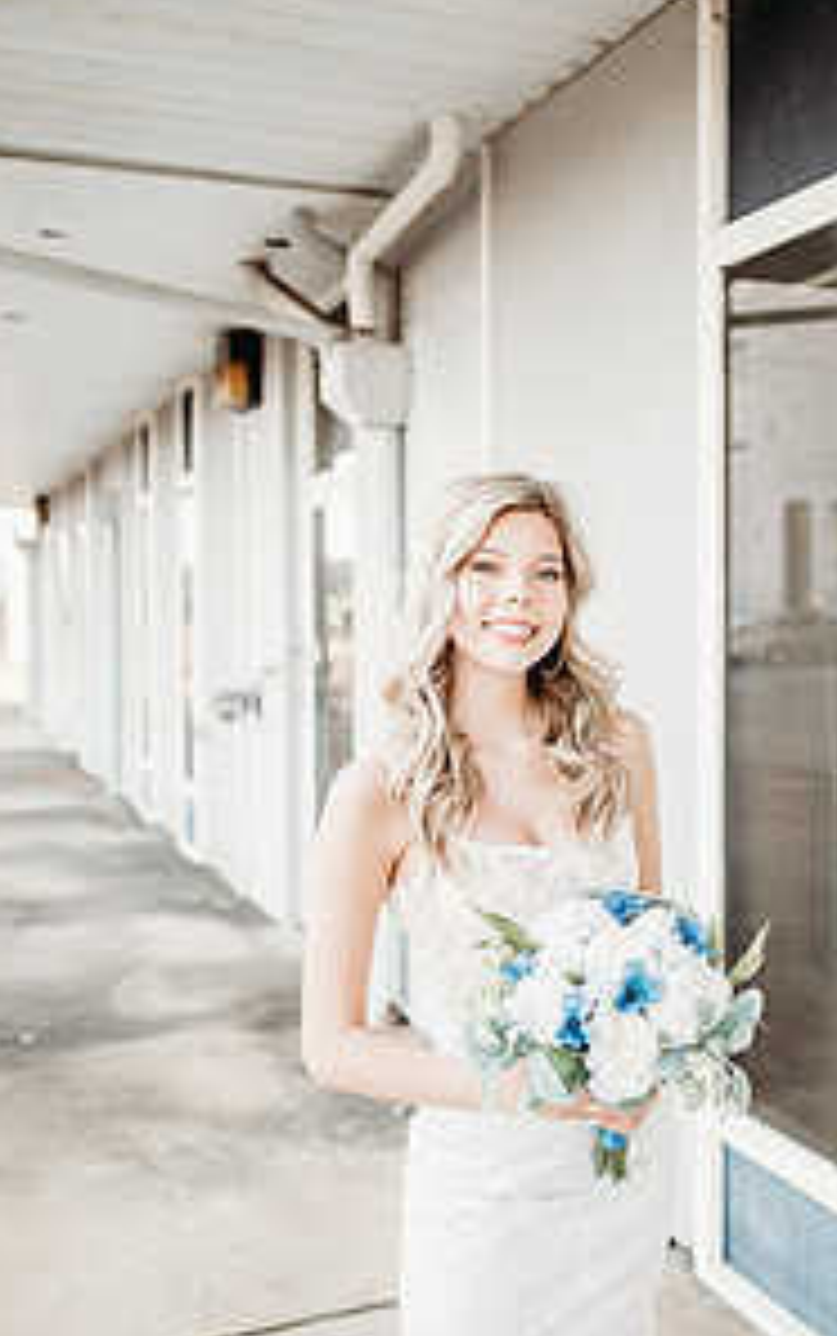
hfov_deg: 34.2
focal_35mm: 37
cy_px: 666
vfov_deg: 52.7
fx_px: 1348
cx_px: 544
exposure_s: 1/320
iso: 160
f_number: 2
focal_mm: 24
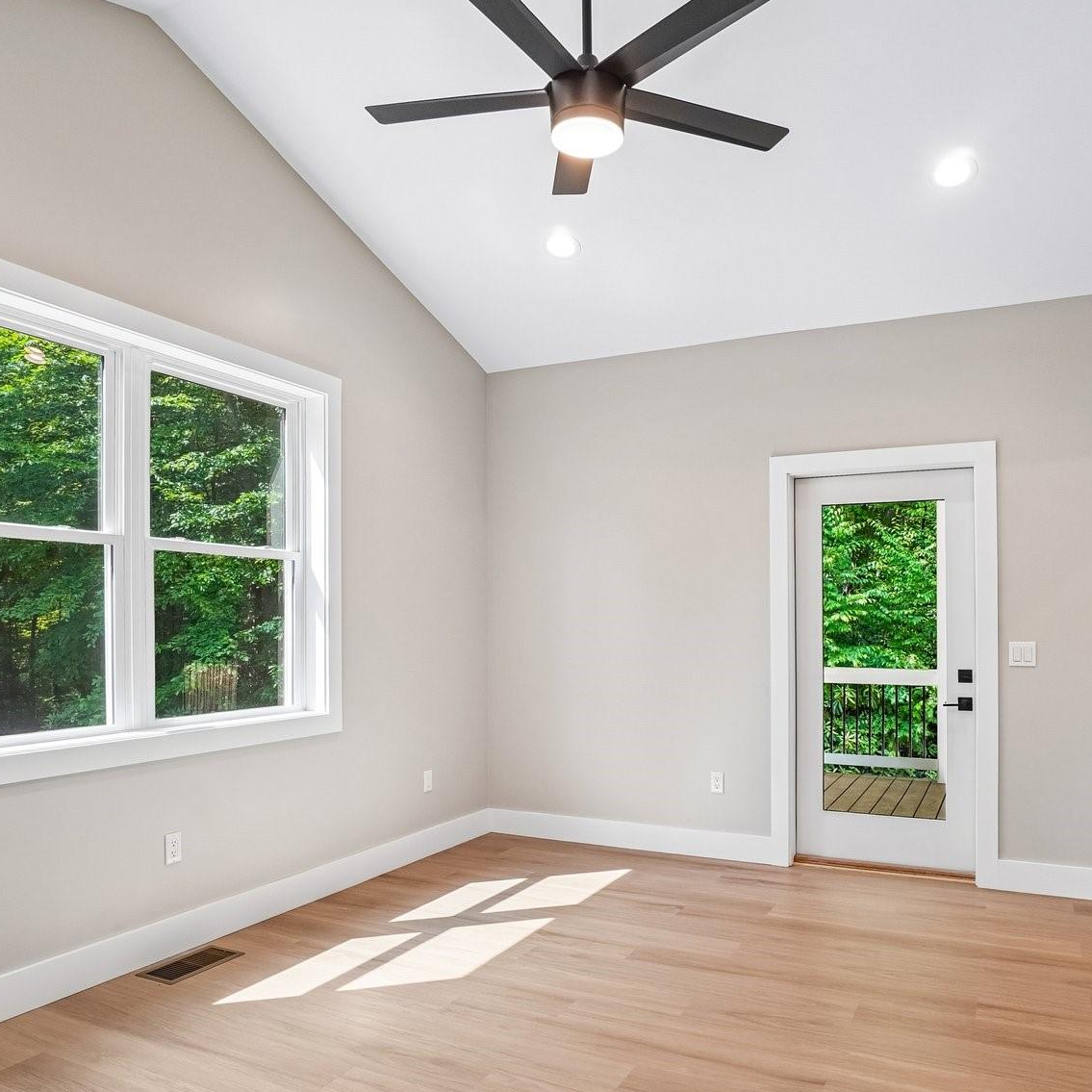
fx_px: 821
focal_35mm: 23
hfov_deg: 67.0
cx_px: 609
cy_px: 621
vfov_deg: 67.0
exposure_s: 1/30
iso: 250
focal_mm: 10
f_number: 8
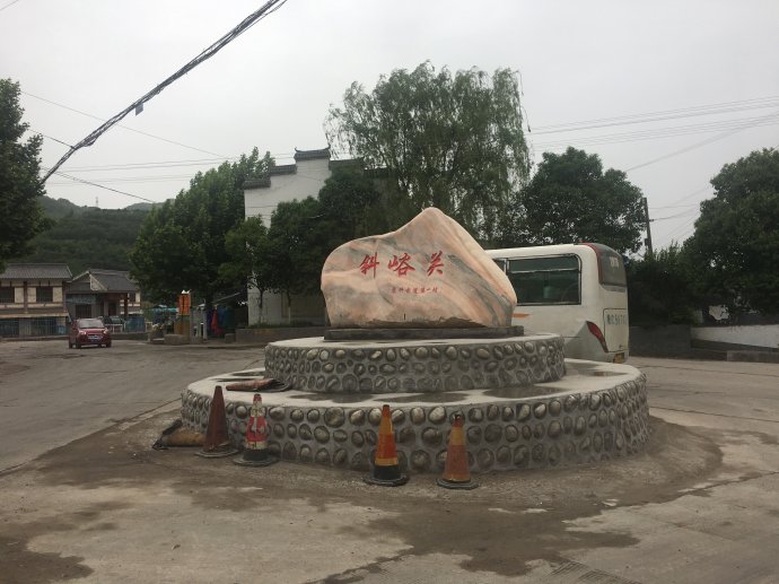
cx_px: 390
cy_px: 292
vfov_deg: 48.2
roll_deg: +2.5
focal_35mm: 29
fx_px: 652
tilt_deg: +1.8
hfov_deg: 61.7
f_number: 2.2
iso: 25
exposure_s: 1/405
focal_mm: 4.15
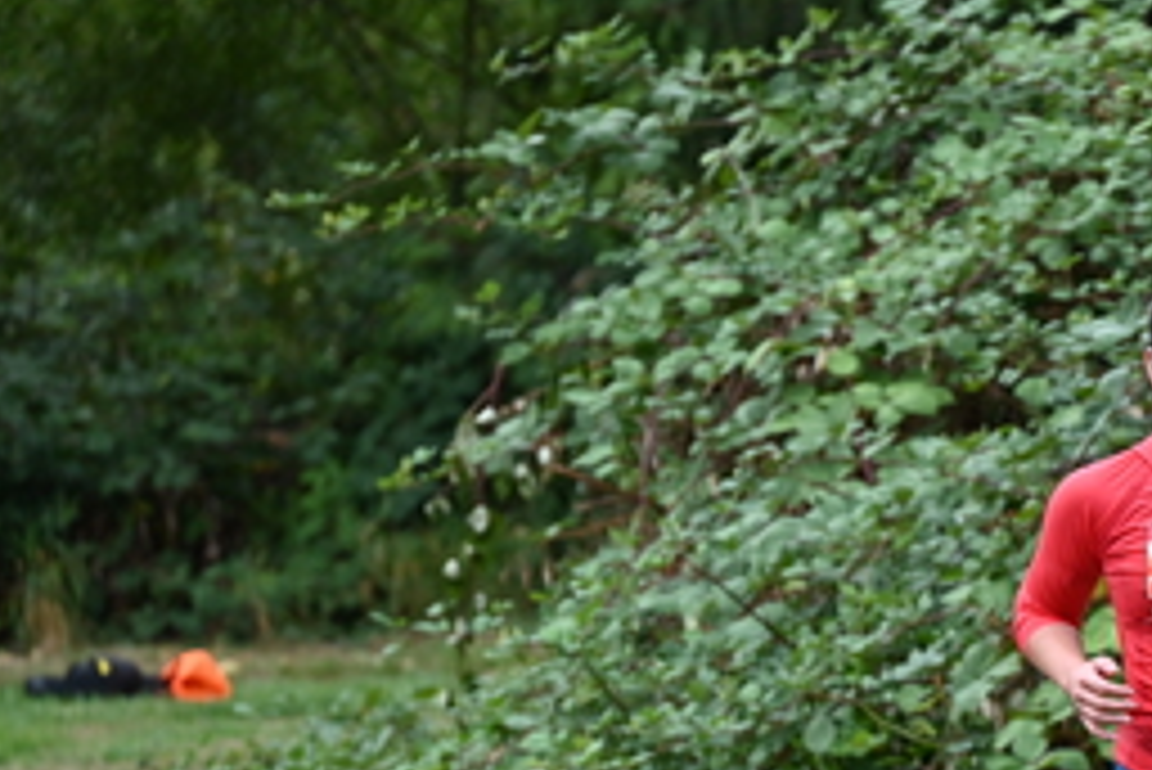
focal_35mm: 430
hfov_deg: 4.8
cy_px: 637
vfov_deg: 3.2
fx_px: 13767
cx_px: 1210
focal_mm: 200
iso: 640
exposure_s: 1/250
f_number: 6.3
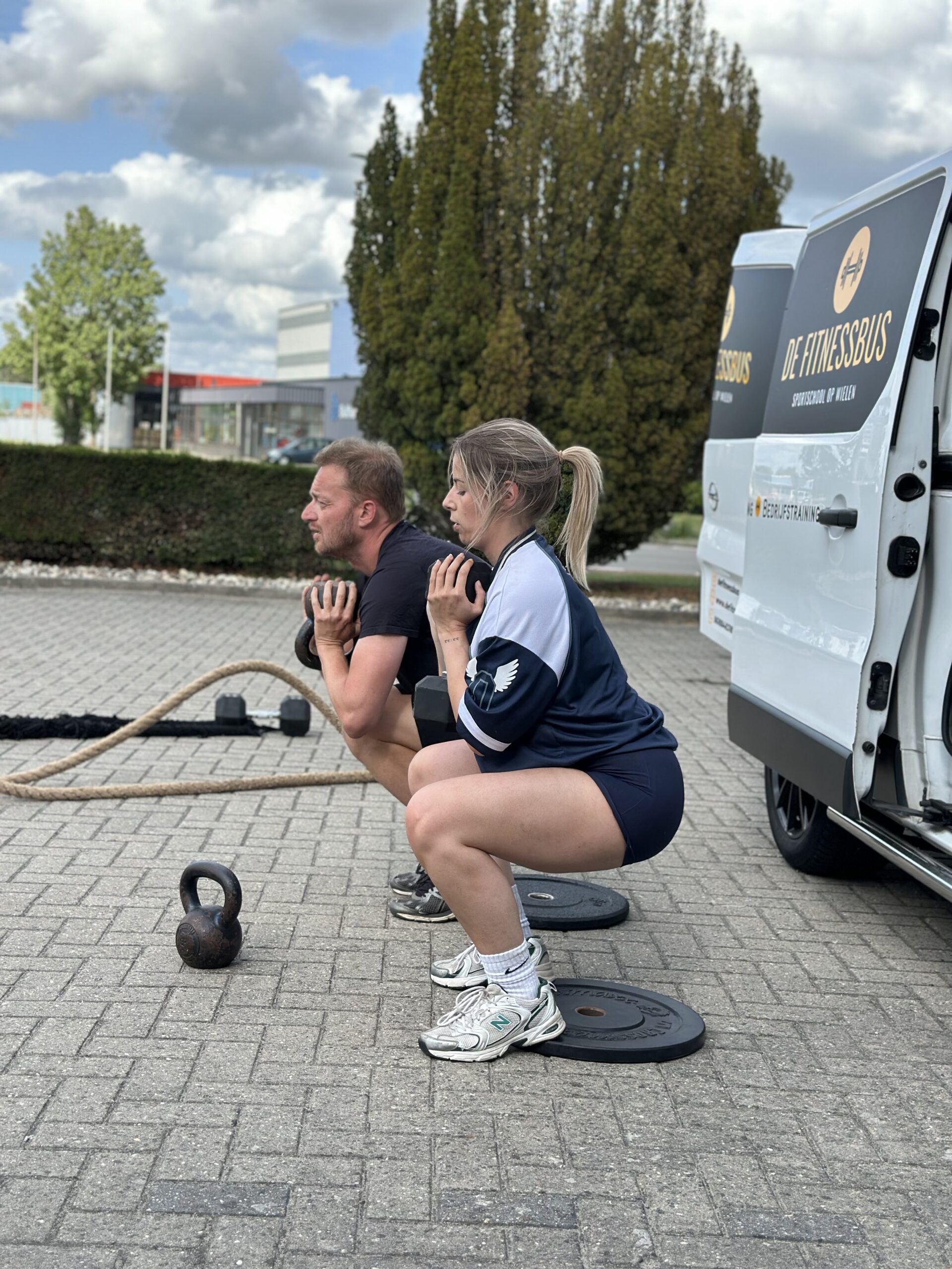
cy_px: 634
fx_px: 1760
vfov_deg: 39.7
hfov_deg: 30.3
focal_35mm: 48
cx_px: 476
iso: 80
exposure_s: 1/2070
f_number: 1.78
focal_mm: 6.86
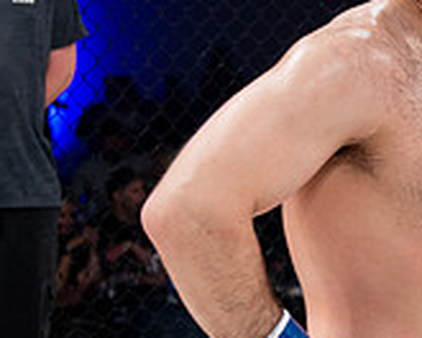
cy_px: 189
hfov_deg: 11.0
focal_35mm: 165
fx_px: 2061
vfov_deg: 9.4
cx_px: 729
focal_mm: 50
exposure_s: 1/500
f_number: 4
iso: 1600
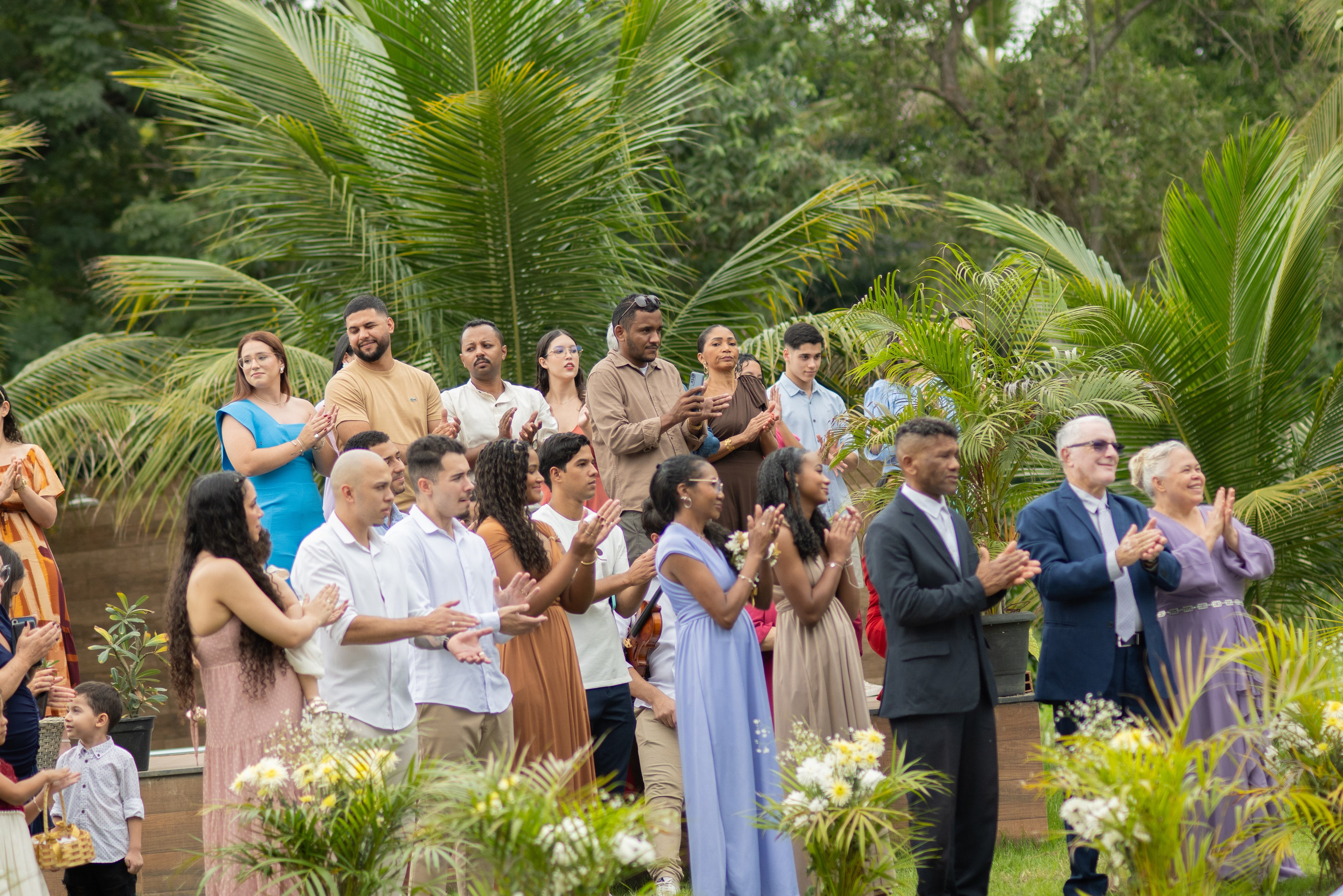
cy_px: 448
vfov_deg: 10.8
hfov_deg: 16.1
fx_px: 4756
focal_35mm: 128
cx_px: 672
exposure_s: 1/1250
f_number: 2.2
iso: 320
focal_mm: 85
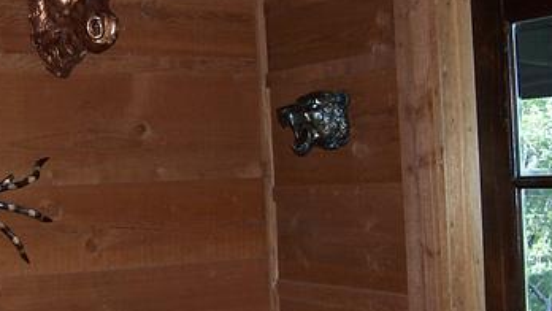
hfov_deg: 29.4
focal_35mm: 70
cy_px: 109
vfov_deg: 17.2
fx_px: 1025
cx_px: 100
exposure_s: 1/60
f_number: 3
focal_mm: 6
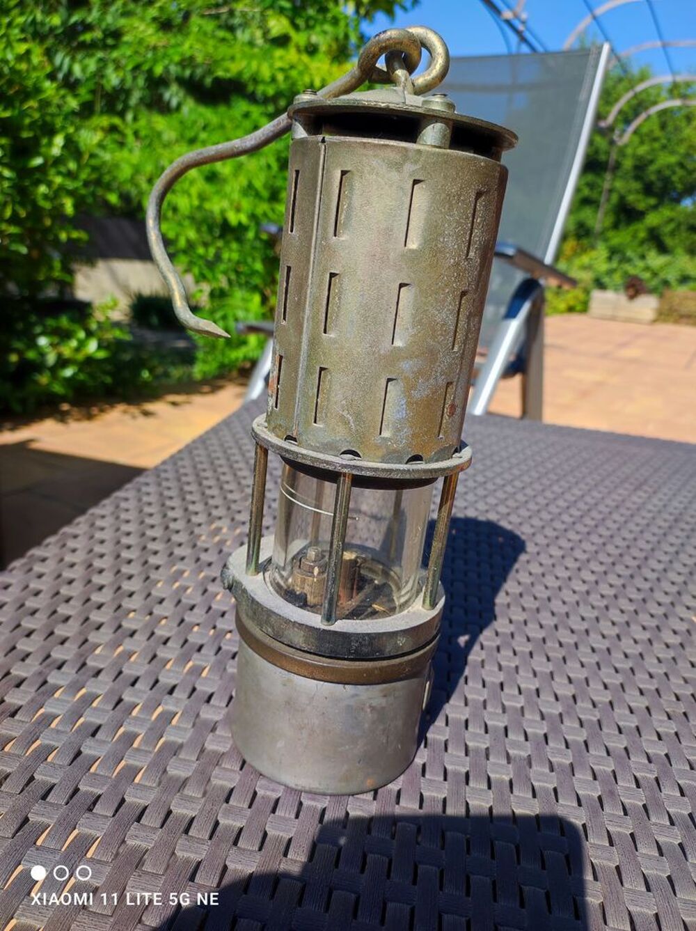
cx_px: 348
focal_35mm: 25
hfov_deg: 54.8
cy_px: 466
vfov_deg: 69.4
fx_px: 671
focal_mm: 4.7
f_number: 1.79
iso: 50
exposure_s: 1/324
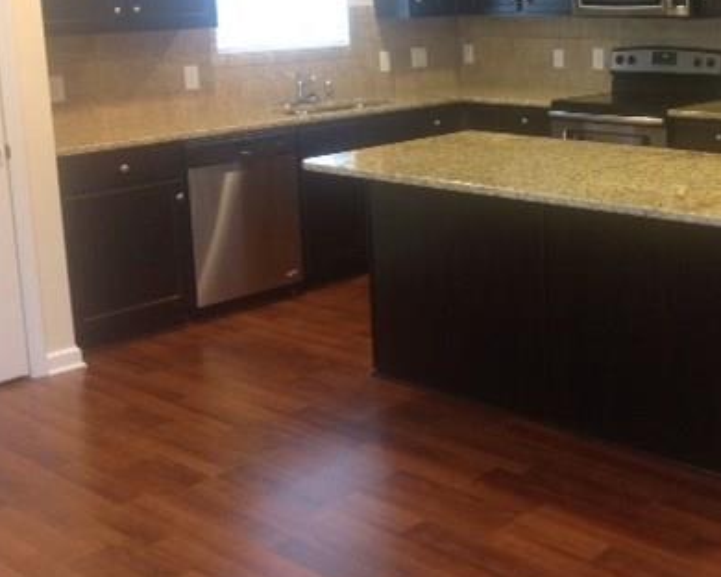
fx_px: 1195
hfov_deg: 32.7
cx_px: 573
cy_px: 153
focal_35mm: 56
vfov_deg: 26.8
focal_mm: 4.28
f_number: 2.4
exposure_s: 1/15
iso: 200
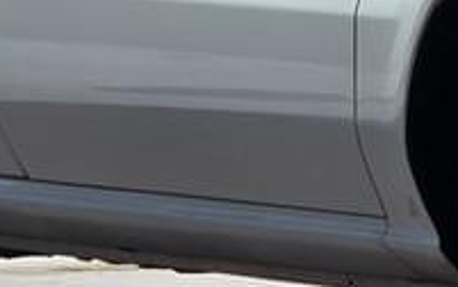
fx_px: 9707
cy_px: -294
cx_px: 704
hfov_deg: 2.7
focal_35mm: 777
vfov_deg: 1.7
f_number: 3.4
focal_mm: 18.6
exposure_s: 1/2252
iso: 64
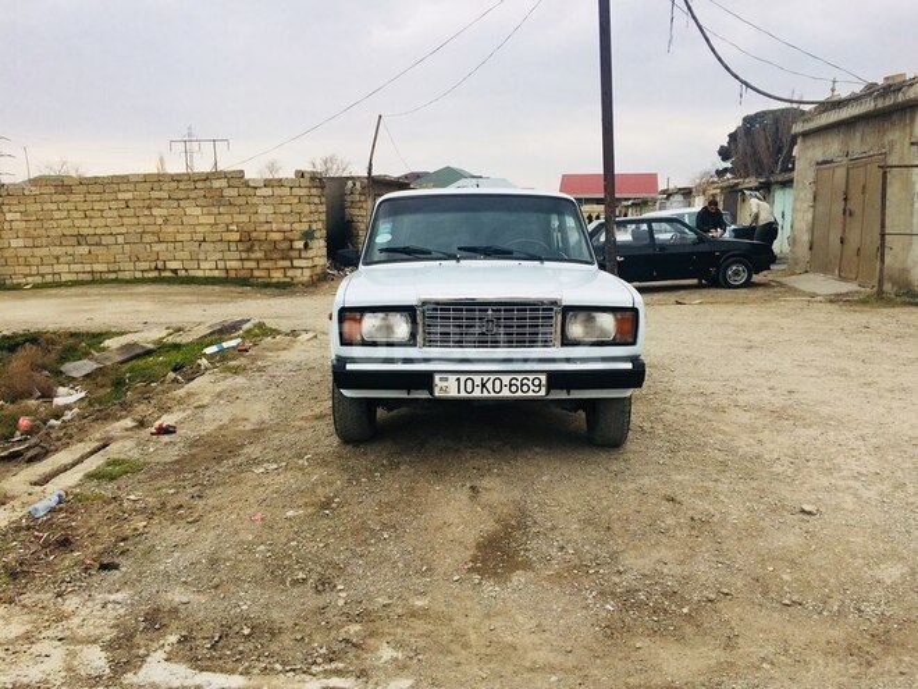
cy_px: 344
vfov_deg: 48.2
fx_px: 769
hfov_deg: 61.7
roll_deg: -0.8
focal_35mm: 29
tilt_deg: -9.2
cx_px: 459
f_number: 2.2
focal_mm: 4.15
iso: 32
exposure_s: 1/436
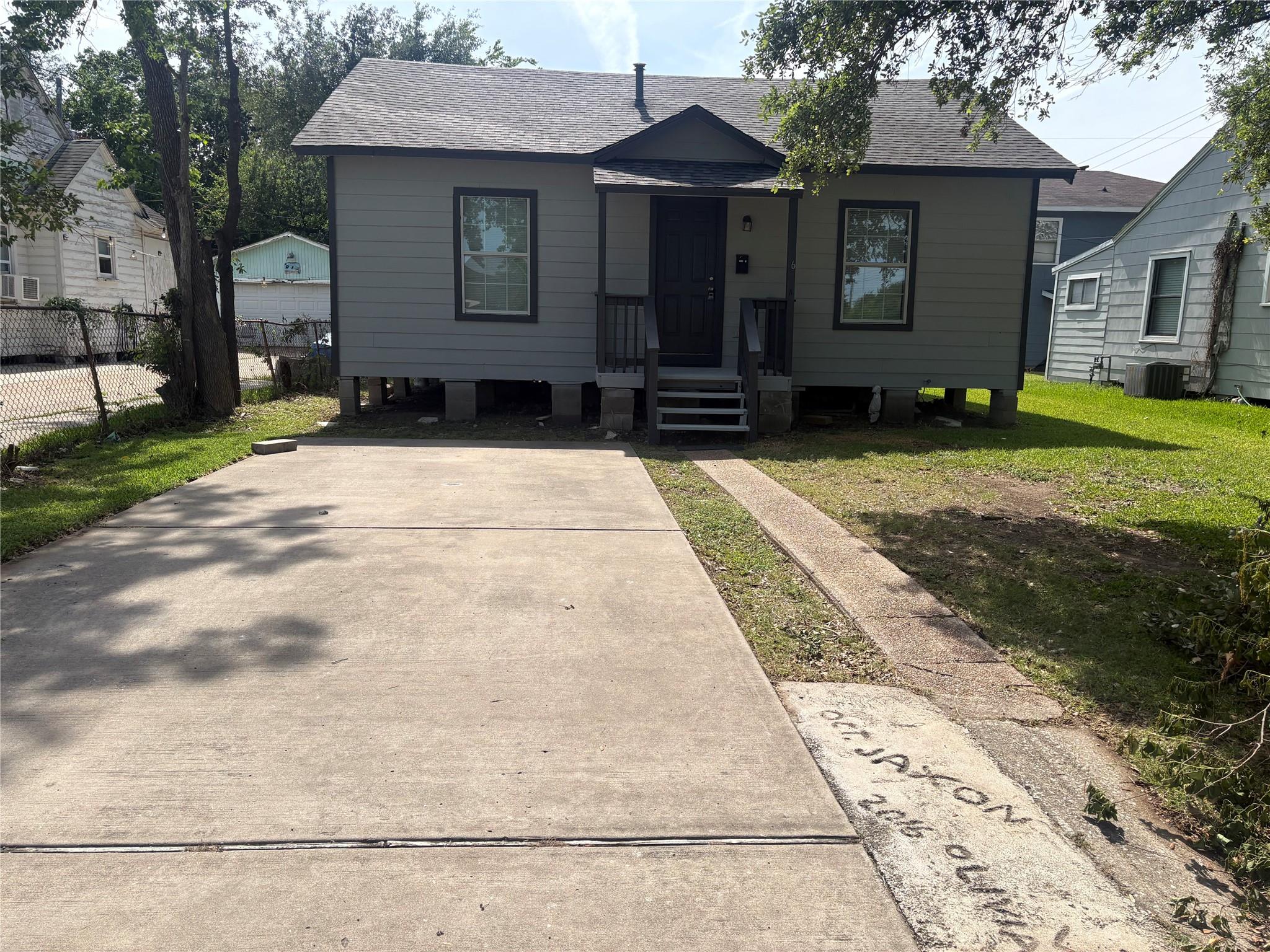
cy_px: 476
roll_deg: -1.2
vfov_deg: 53.1
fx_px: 954
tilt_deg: -8.8
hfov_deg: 67.3
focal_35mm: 26
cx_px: 635
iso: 50
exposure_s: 1/2747
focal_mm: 5.96
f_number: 1.6
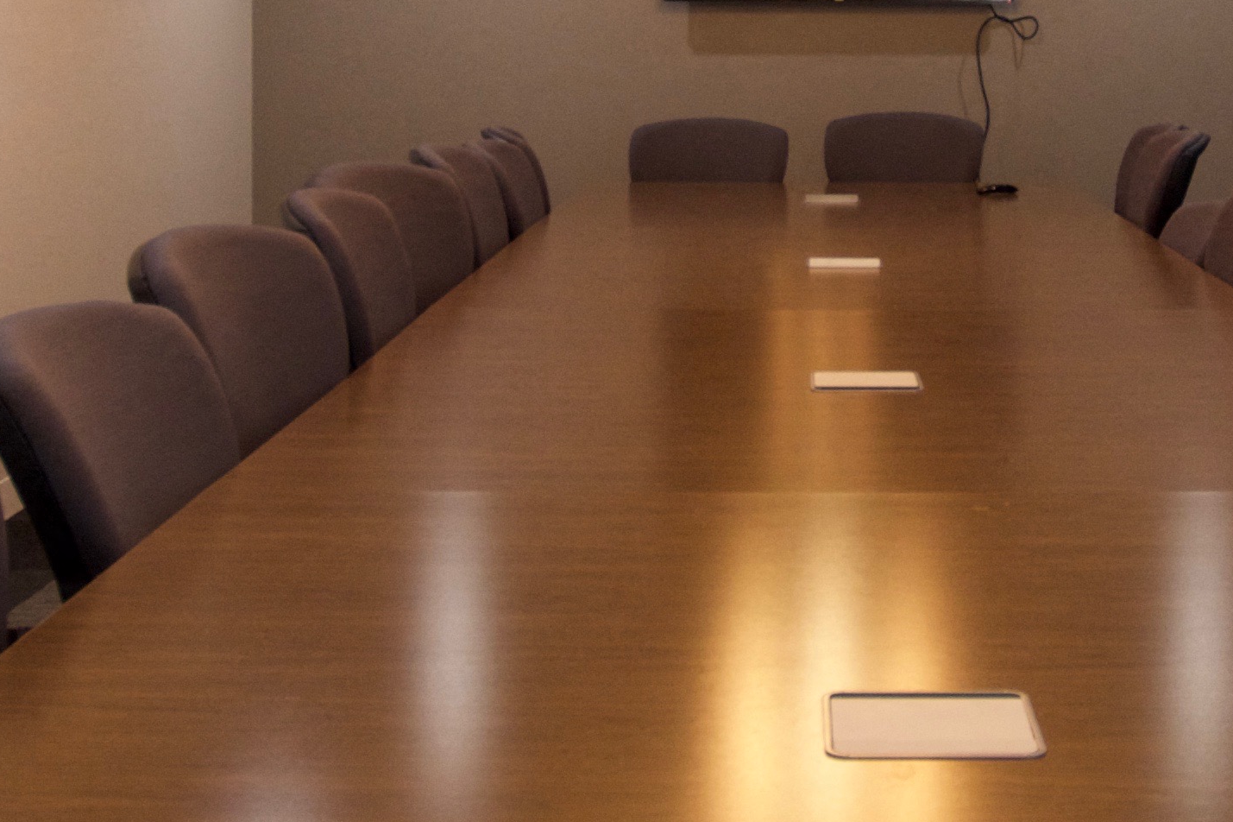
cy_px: 66
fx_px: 2157
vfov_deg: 21.1
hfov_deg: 31.5
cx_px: 866
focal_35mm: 63
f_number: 4.5
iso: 500
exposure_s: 1/15
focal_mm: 10
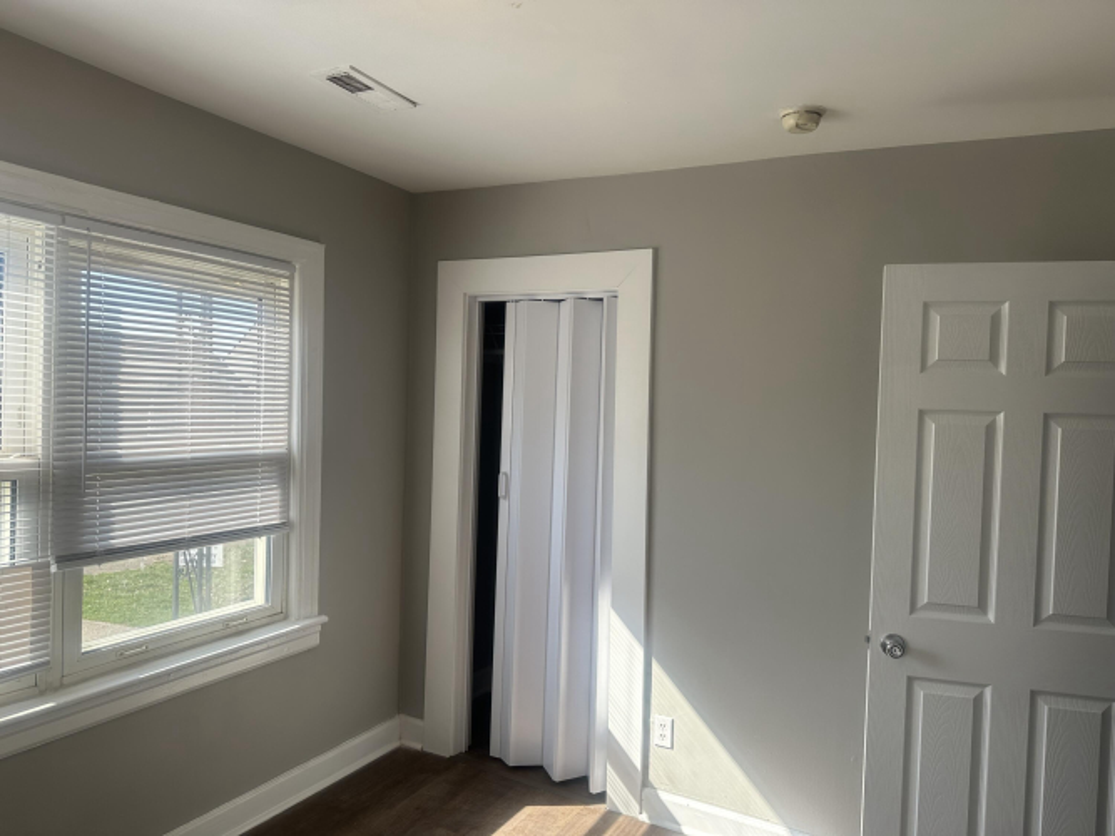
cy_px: 418
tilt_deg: -1.6
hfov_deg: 71.6
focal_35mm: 24
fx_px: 773
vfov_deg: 56.8
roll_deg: -1.6
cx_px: 558
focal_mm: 6.86
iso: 80
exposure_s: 1/529
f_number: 1.78
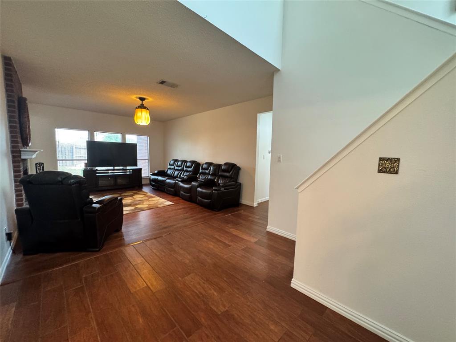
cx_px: 228
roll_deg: -2.2
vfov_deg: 85.7
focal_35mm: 14
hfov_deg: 102.1
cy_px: 171
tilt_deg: -5.6
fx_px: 184
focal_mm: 2.22
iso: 640
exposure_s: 1/60
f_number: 2.2
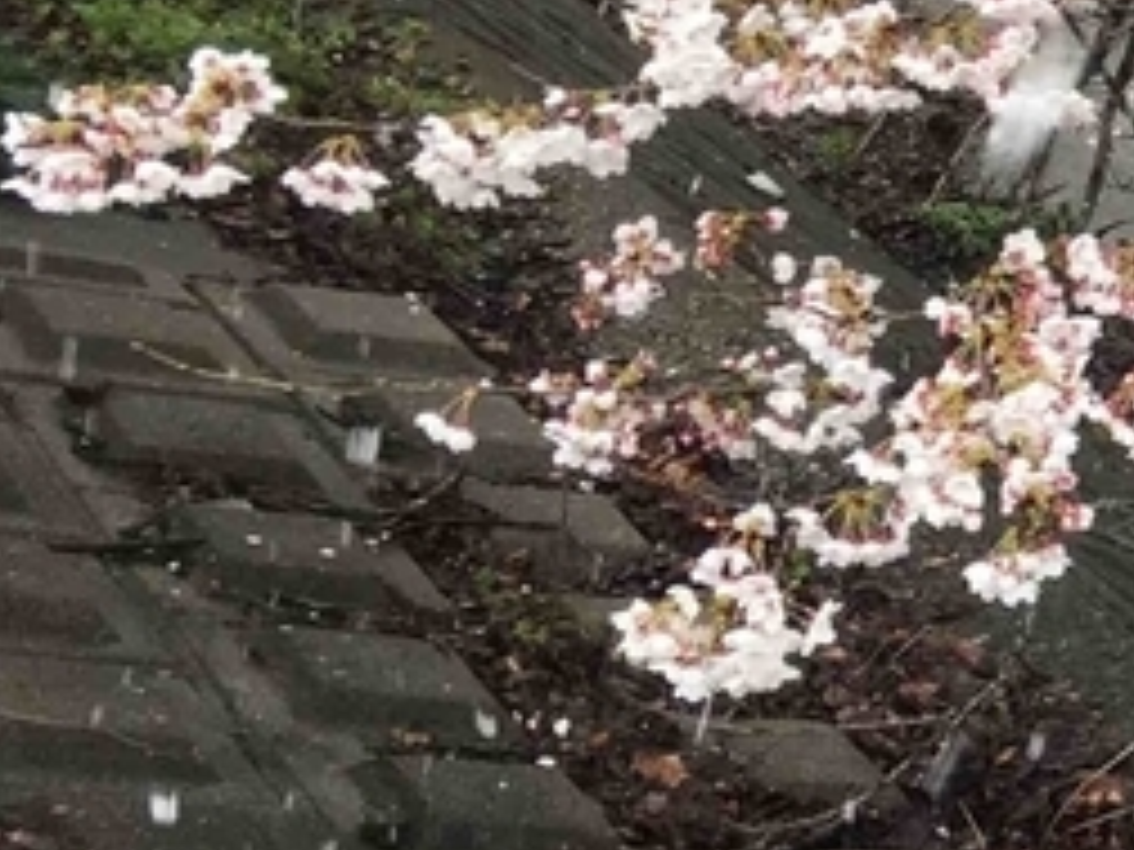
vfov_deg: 10.7
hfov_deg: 12.0
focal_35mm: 138
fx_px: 4521
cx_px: 2560
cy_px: 216
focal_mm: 4.15
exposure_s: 1/120
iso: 32
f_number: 2.2
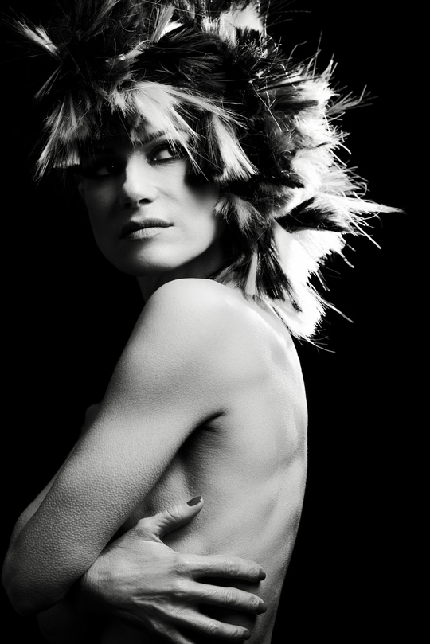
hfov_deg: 16.5
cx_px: 177
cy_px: 320
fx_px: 1486
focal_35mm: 83
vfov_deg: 24.5
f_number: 5
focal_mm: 70
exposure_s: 1/160
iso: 100
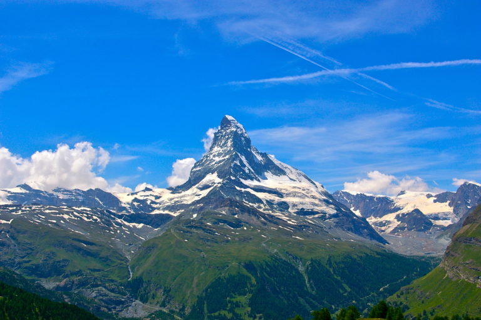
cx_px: 240
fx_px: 661
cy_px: 160
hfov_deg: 40.0
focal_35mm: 50
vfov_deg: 27.2
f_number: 13
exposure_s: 1/500
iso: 200
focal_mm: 33
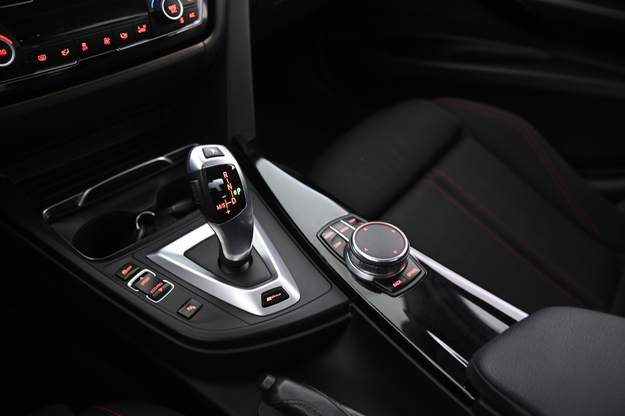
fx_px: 520
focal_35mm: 30
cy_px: 208
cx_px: 312
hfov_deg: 62.0
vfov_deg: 43.5
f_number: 4
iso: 1000
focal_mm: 30
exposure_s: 1/5
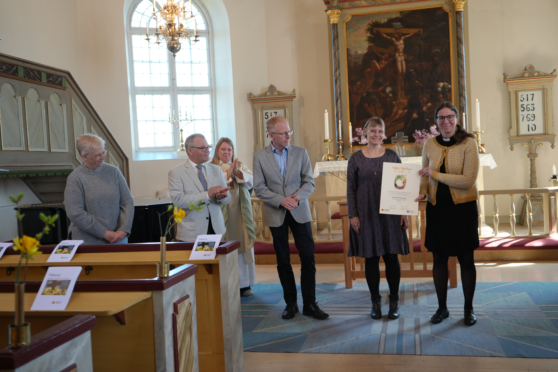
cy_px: 186
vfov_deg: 35.9
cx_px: 279
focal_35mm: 37
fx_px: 573
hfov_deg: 51.9
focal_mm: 37
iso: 640
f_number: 4
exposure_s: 1/160
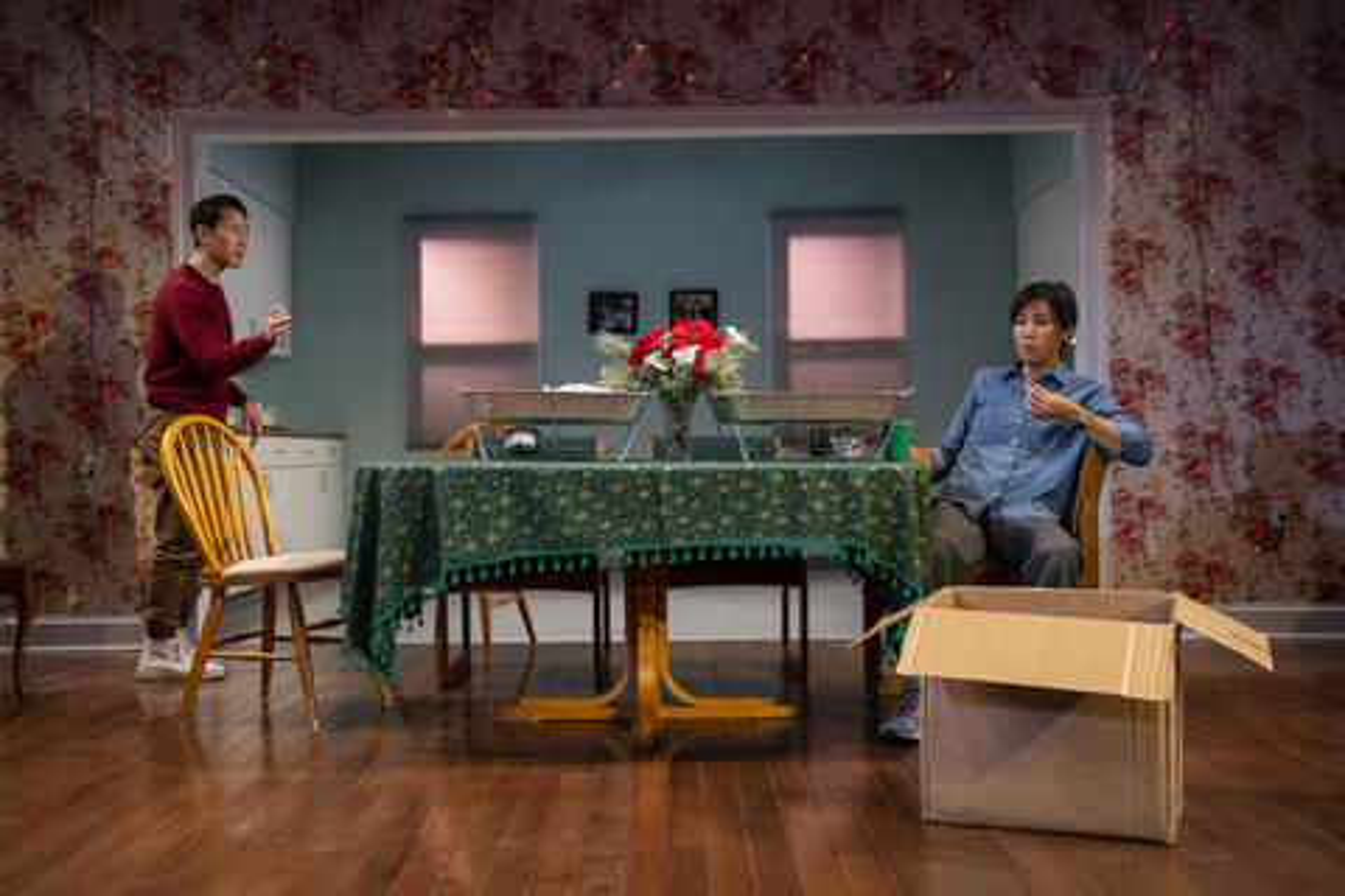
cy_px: 448
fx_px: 1420
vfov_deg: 35.1
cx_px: 672
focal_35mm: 38
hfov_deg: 50.7
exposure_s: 1/250
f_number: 4
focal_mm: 38
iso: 2500
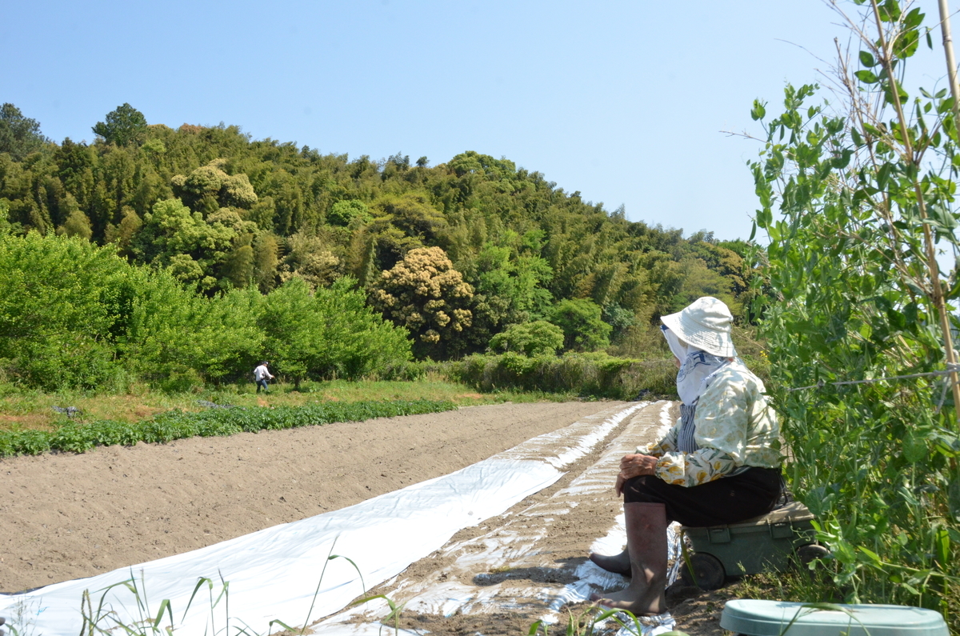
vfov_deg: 43.4
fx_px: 798
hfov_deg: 62.0
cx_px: 480
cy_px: 318
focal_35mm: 30
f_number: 13
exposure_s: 1/640
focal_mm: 20
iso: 1250
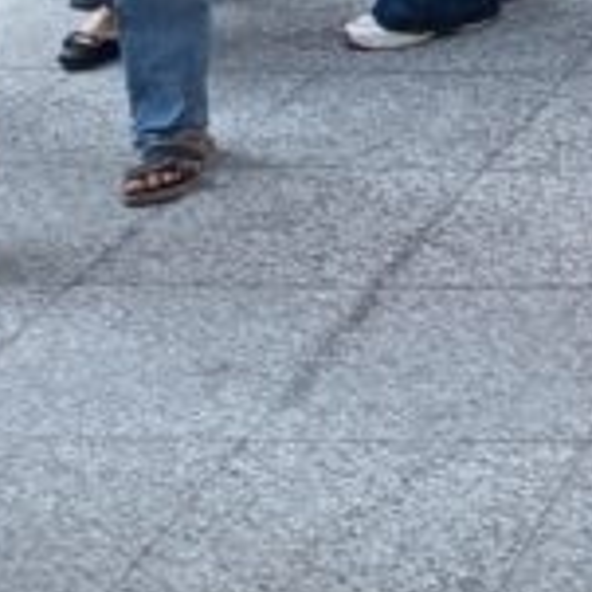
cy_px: -527
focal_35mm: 126
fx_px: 2438
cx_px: 1455
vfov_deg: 12.5
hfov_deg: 11.3
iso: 113
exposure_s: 1/100
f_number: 1.8
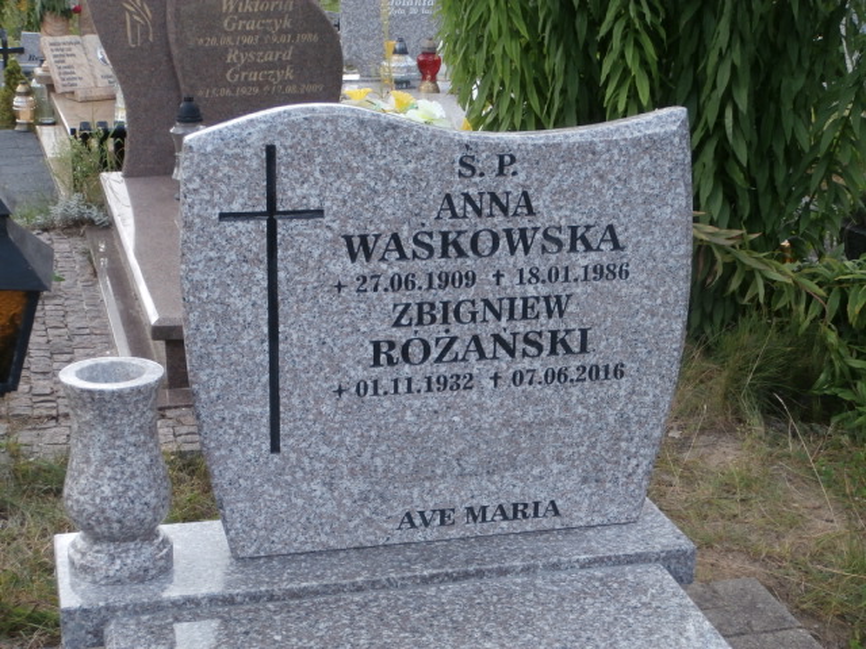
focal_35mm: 68
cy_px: 324
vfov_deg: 21.6
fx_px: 1701
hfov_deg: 28.6
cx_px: 433
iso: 100
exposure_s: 1/100
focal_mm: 12.1
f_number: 4.7
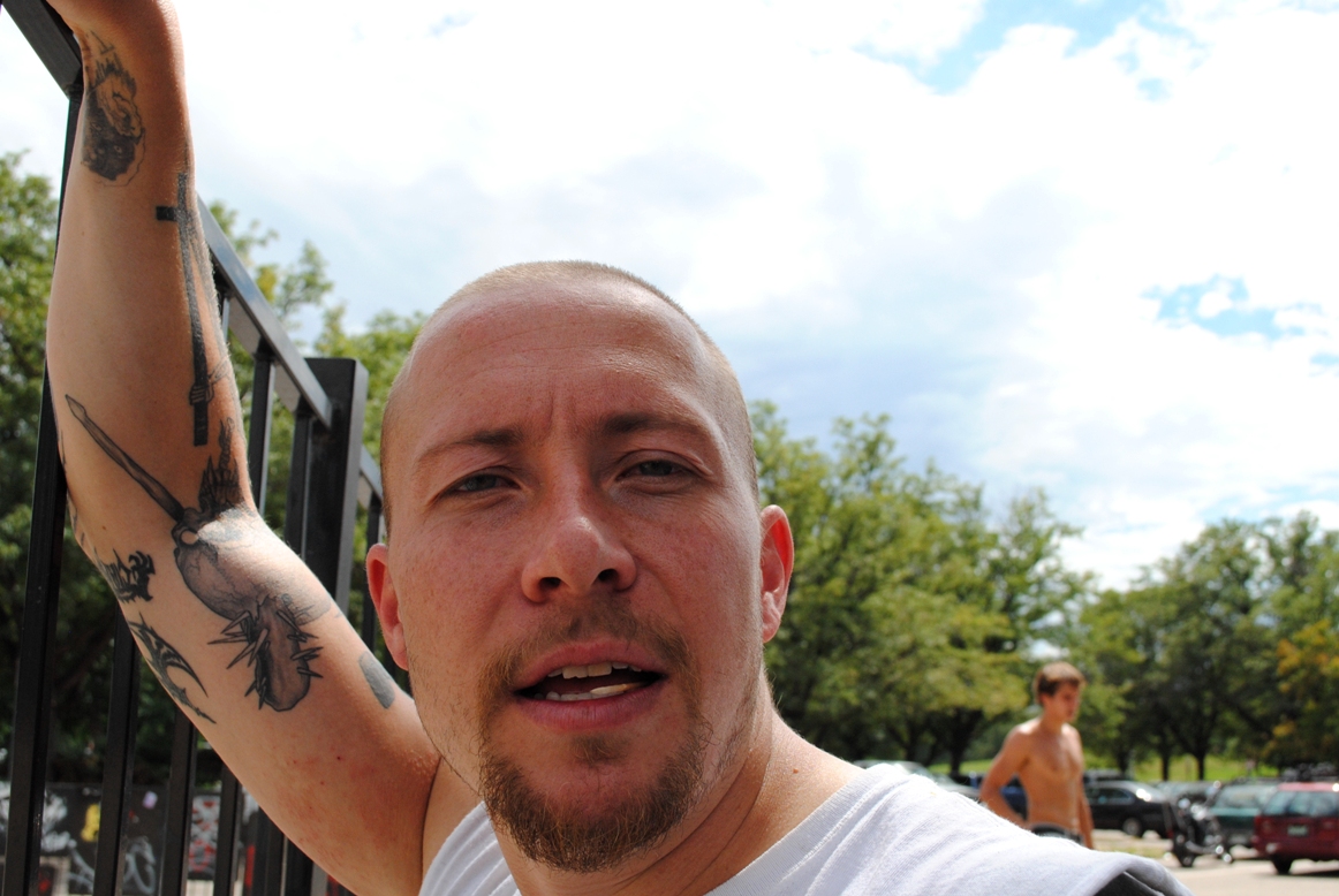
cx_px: 670
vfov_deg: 34.3
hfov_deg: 49.5
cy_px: 448
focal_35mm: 39
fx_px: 1452
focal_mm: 26
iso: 400
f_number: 7.1
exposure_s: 1/800
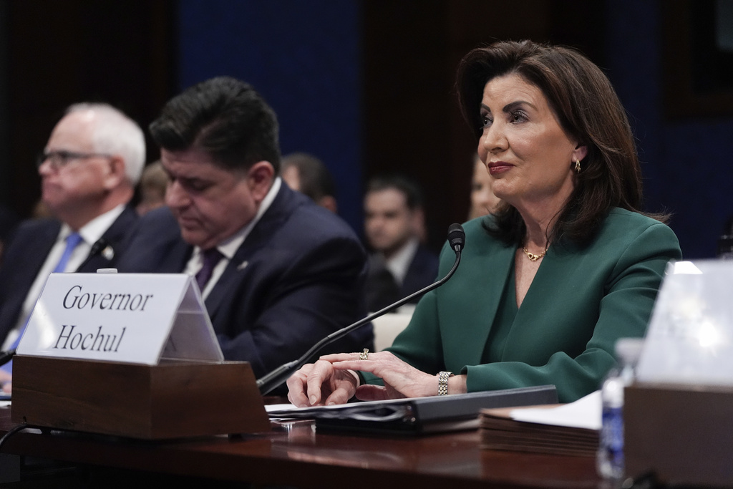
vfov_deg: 17.5
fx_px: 1588
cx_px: 366
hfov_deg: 26.0
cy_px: 244
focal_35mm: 78
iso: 4000
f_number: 2.8
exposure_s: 1/500
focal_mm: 78
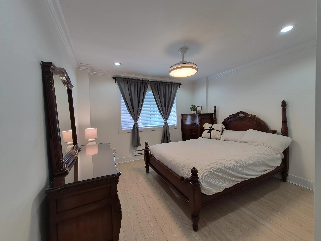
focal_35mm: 13
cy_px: 120
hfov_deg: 106.2
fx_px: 121
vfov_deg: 89.9
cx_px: 160
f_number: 2.2
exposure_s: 1/60
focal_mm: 1.74
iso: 80
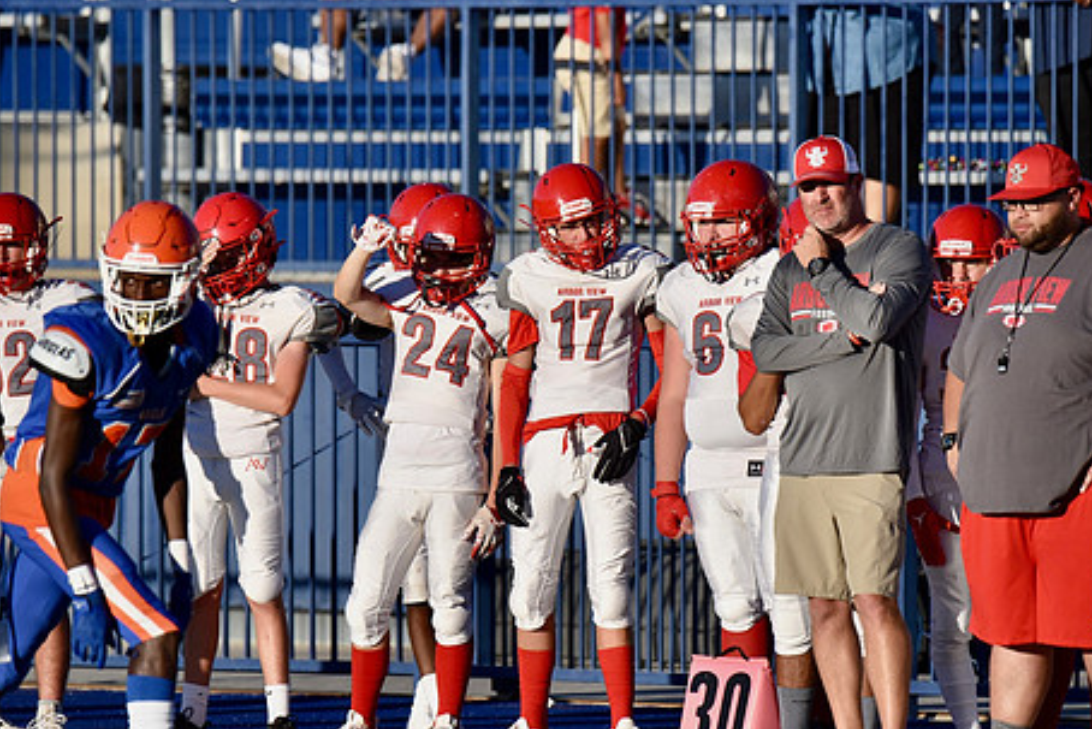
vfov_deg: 2.3
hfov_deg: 3.5
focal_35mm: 588
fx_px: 17841
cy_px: 408
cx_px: 572
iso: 720
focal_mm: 460
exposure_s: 1/4000
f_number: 6.3
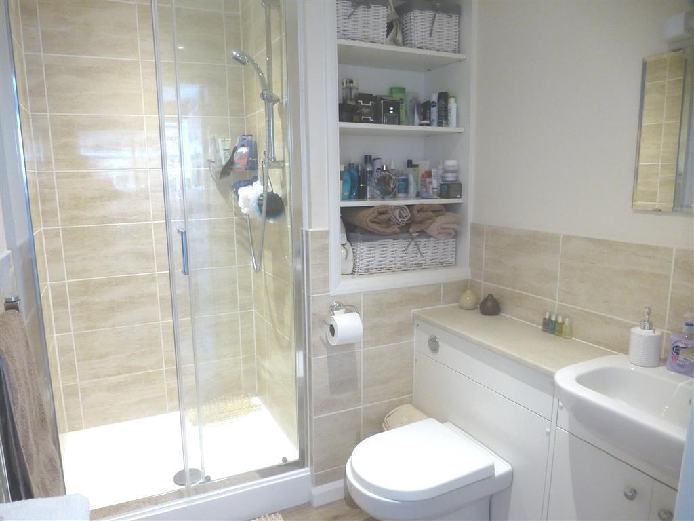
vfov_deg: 56.8
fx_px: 481
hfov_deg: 71.6
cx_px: 347
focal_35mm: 24
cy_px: 260
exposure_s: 1/30
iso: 400
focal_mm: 4.3
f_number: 3.3
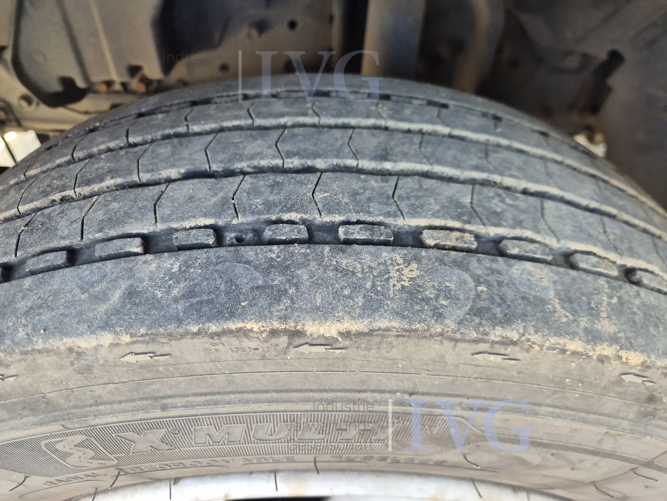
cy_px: 250
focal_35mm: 23
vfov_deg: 58.9
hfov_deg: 73.9
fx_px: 443
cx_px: 334
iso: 80
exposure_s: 1/180
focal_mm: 5.4
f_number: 1.8
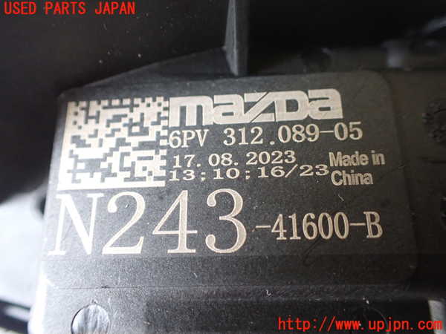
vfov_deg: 46.8
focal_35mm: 30
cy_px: 167
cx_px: 223
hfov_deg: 60.0
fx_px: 387
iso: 800
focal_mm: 5.4
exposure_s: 1/30
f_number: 2.3
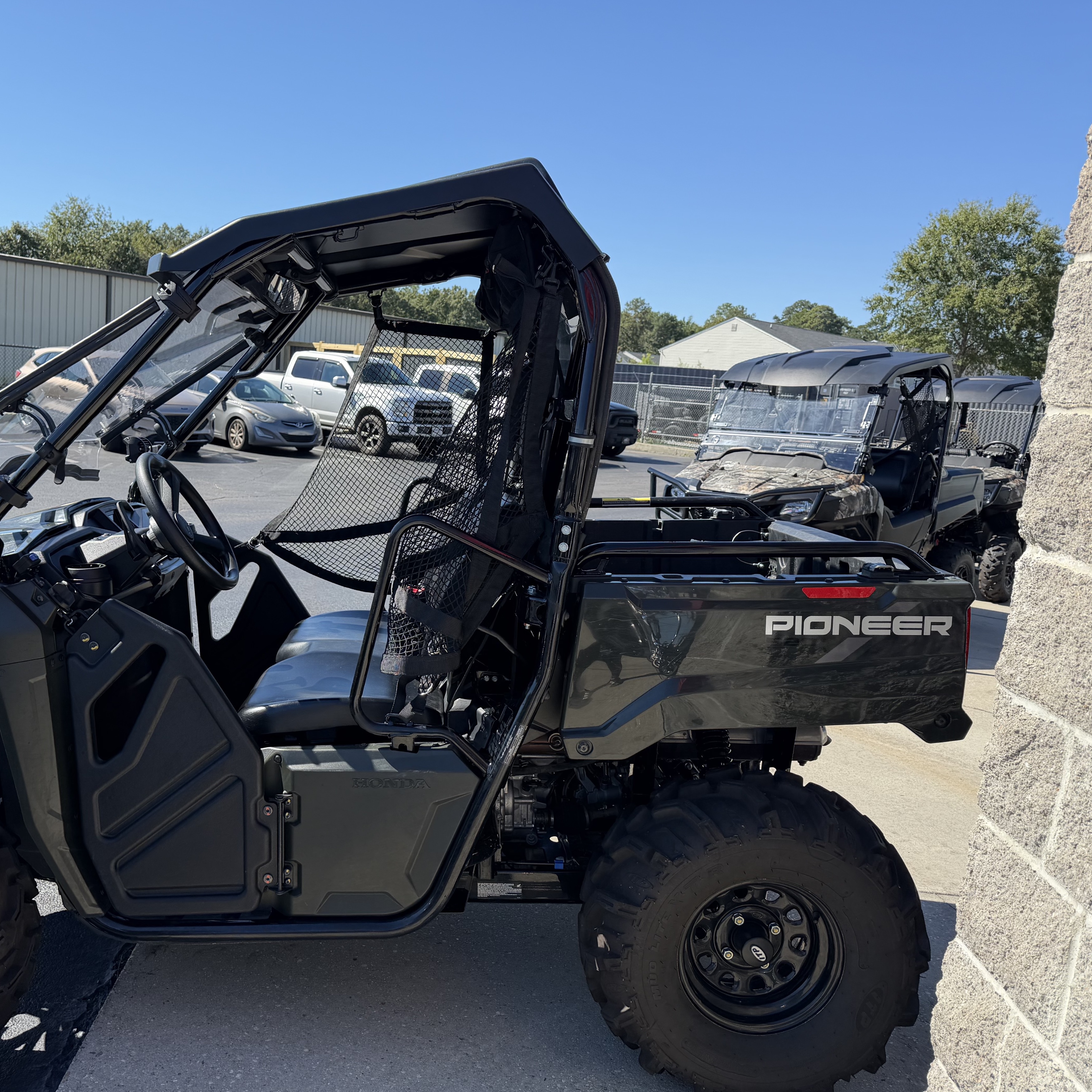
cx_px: 406
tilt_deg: -9.0
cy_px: 551
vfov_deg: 55.6
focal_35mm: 29
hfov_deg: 55.0
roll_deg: -5.4
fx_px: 1035
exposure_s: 1/2445
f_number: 1.78
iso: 80
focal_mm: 6.76
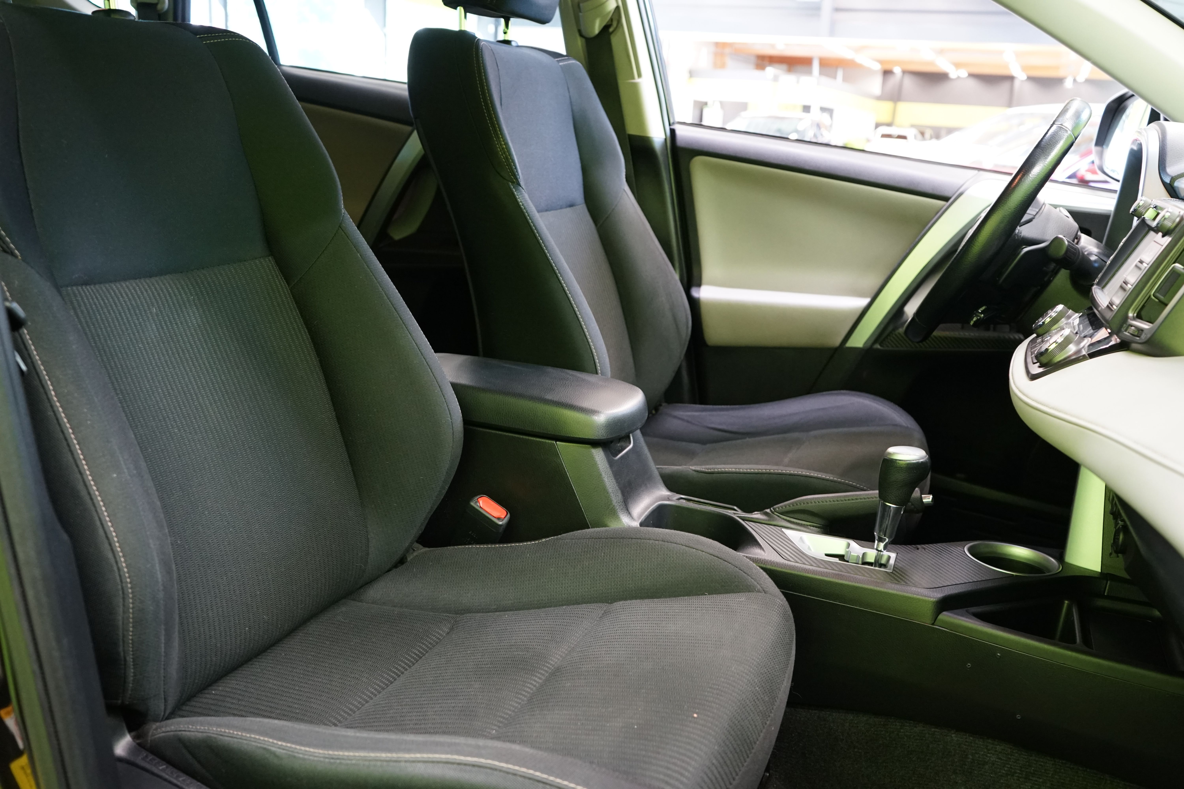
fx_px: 1052
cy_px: 394
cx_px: 592
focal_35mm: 32
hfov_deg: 58.7
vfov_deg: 41.1
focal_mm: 32
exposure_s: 1/15
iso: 2500
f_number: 5
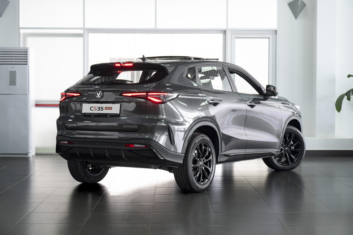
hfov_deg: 28.9
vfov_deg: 19.4
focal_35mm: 70
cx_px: 176
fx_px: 686
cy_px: 118
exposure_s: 1/30
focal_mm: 70
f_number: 6.3
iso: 800
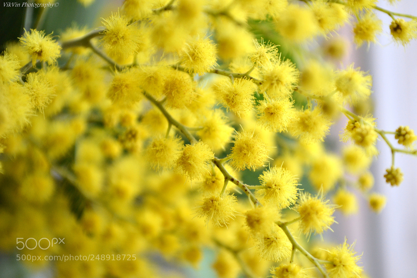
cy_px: 139
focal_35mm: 82
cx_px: 208
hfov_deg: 24.6
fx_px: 955
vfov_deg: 16.5
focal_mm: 55
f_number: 5.6
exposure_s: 1/125
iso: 400
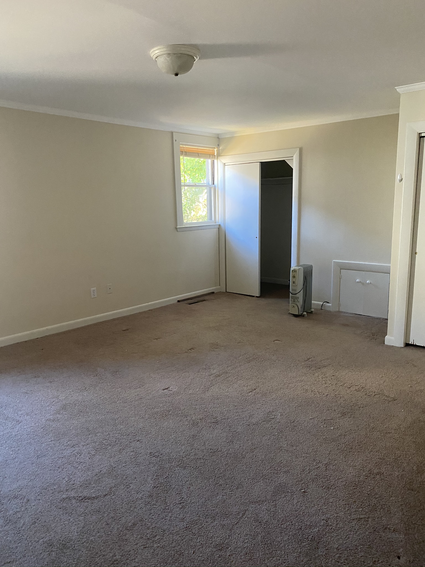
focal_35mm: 26
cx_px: 212
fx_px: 426
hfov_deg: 53.1
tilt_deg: -11.3
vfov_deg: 67.3
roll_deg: +0.6
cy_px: 284
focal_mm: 4.25
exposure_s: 1/60
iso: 400
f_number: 1.8
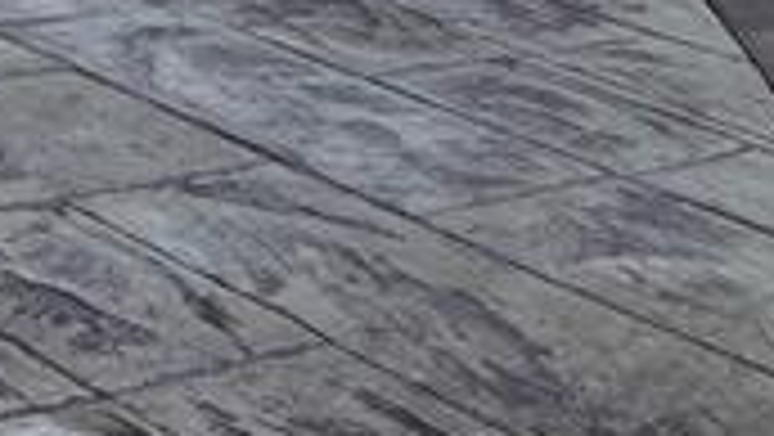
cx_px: -860
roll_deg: -4.1
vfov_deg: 11.7
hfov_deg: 16.5
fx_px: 1869
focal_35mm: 91
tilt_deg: -4.0
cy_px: -476
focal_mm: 2.22
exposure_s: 1/363
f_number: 2.2
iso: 64
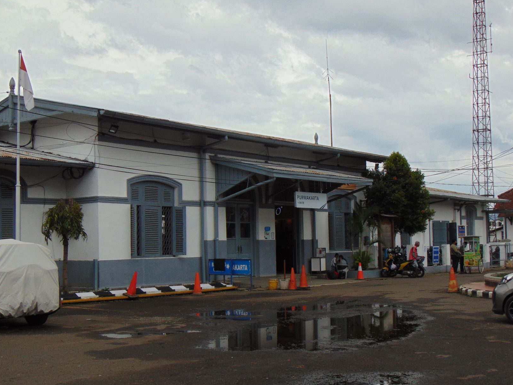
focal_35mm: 50
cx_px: 241
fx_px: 741
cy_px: 217
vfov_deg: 29.1
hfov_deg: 38.2
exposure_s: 1/160
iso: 80
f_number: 8.7
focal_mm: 7.6
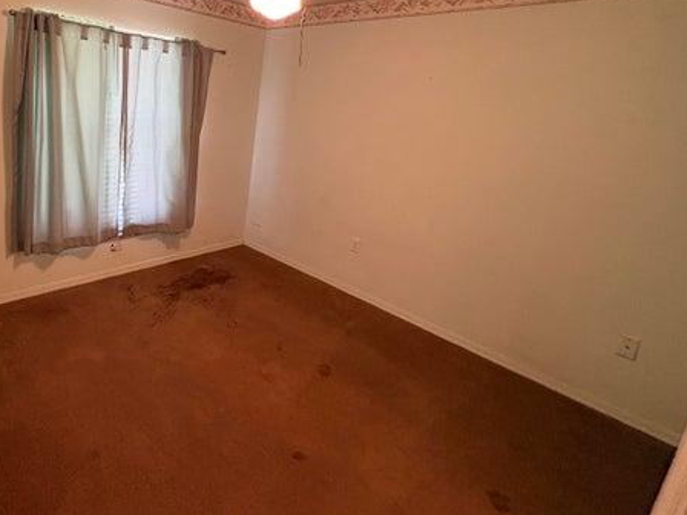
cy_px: 187
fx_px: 397
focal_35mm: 20
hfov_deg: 77.6
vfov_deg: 64.8
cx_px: 201
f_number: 2.2
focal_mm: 2.22
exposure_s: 1/60
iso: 500
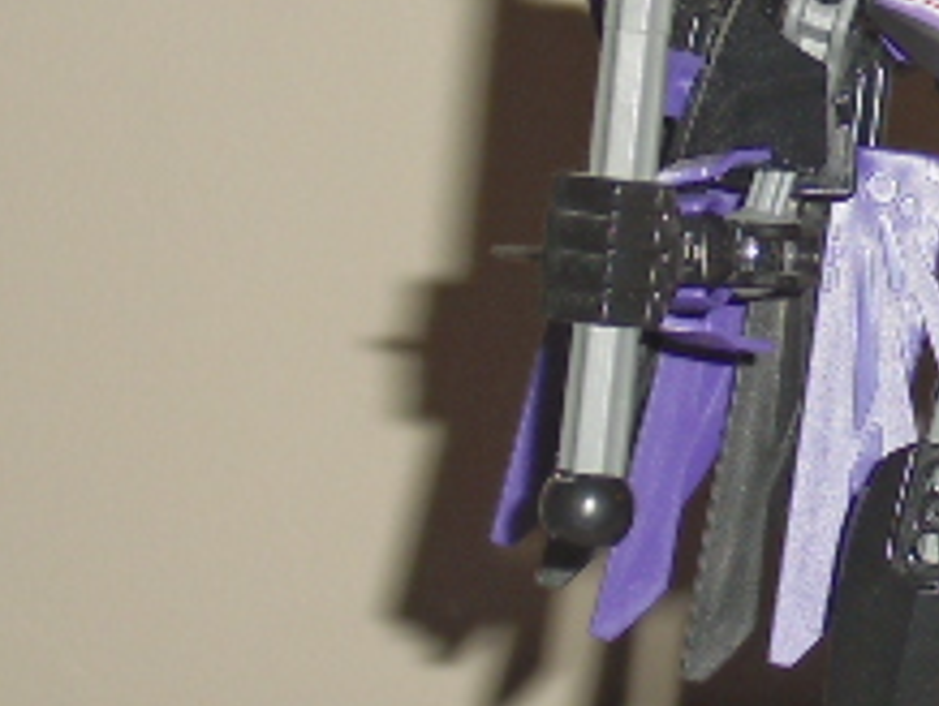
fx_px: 5811
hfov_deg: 9.1
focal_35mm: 214
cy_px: 258
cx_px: 1081
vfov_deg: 7.0
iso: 200
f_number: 4.6
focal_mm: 13.1
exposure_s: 1/60
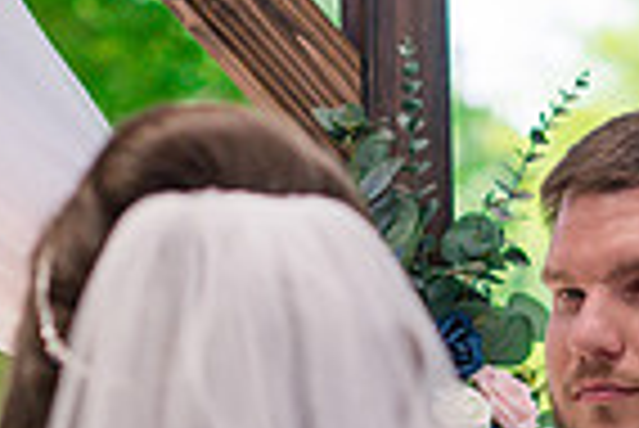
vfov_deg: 4.0
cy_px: 637
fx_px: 6148
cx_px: 549
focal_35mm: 346
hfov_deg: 5.9
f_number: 3.5
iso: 400
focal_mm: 85
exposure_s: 1/800
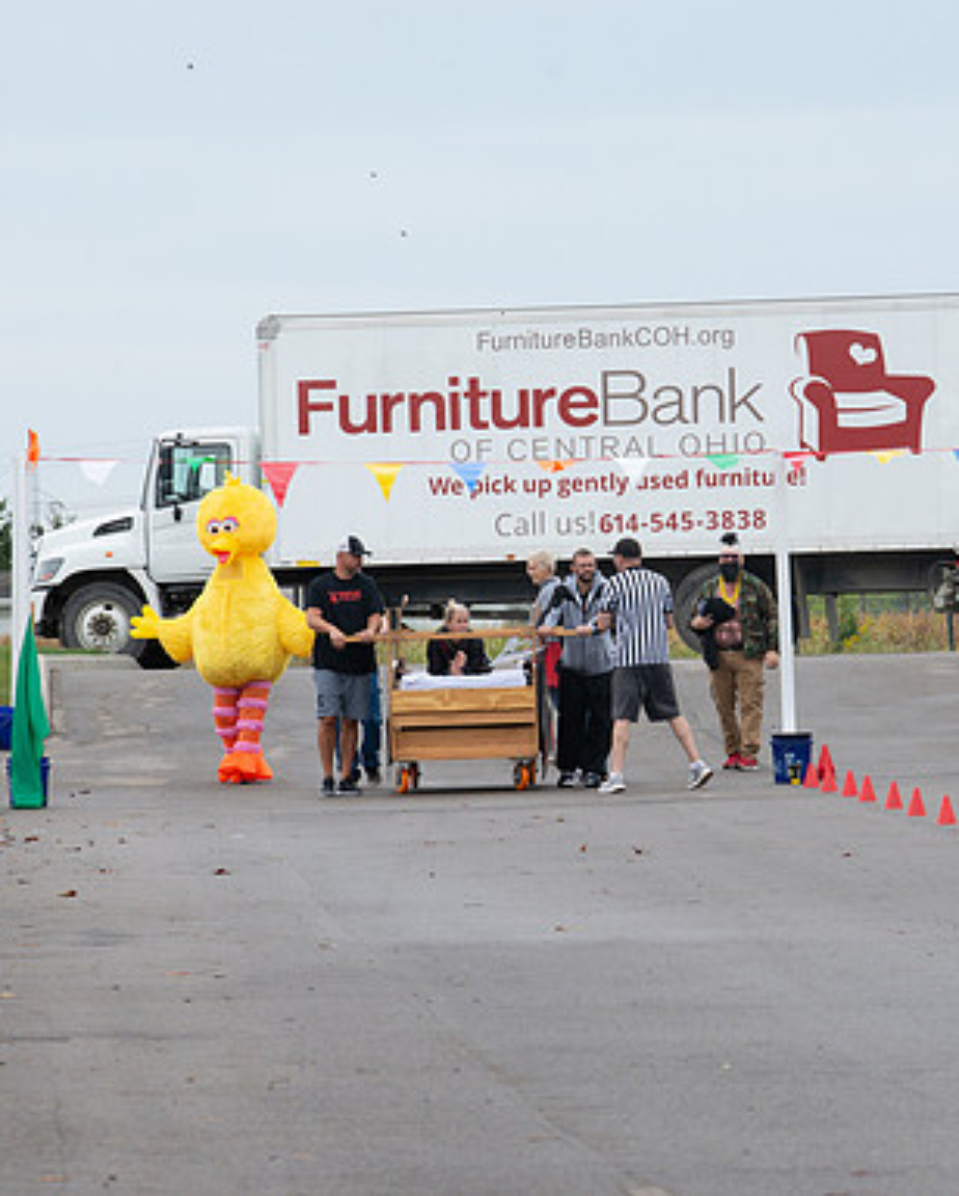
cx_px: 689
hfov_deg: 5.2
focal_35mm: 300
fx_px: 10627
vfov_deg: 6.4
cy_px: 595
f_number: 10
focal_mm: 200
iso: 640
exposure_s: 1/250
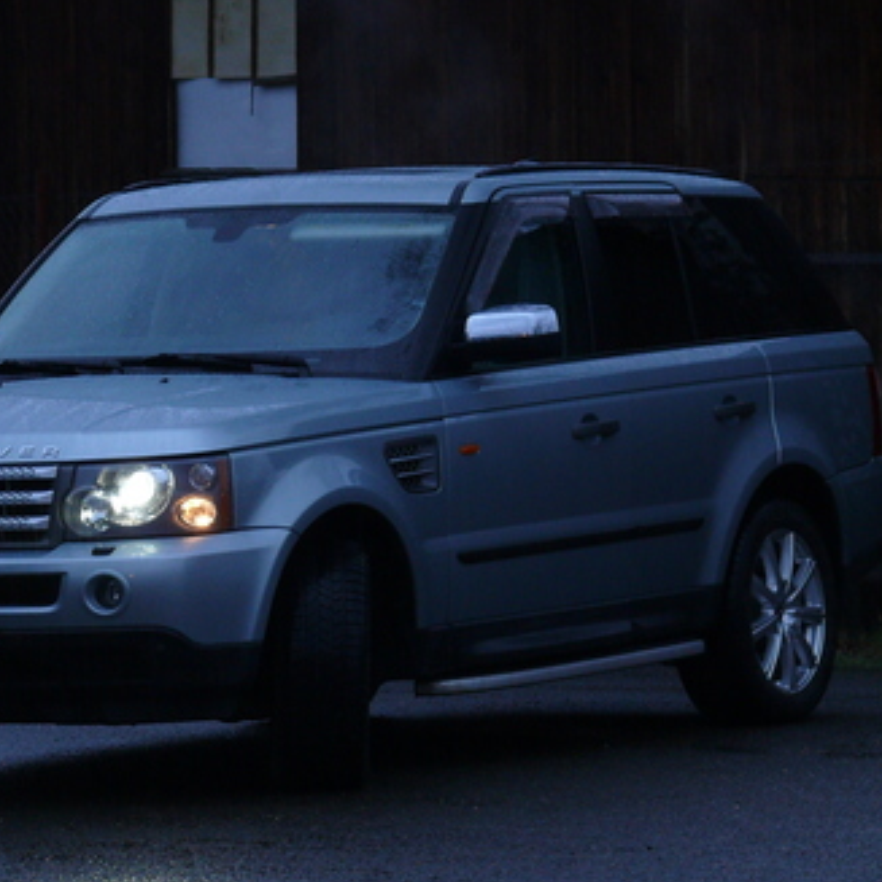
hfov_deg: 6.1
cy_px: 457
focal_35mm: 285
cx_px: 291
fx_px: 8216
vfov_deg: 6.1
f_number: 3.6
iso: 100
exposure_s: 1/30
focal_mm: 31.3
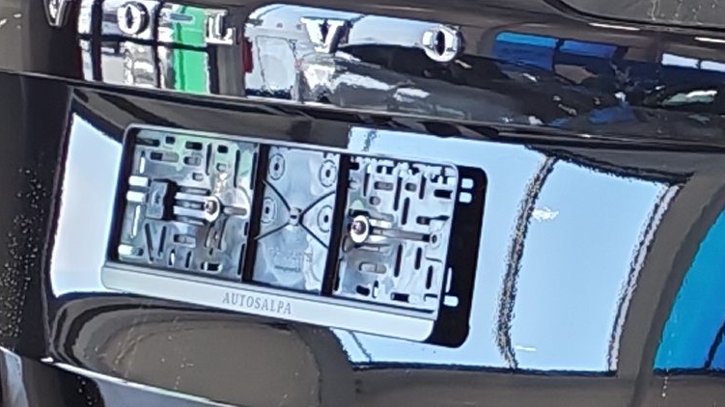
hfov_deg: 9.7
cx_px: 1579
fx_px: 3882
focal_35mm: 202
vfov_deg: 6.0
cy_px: 480
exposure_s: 1/100
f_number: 1.9
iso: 100
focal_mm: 6.12
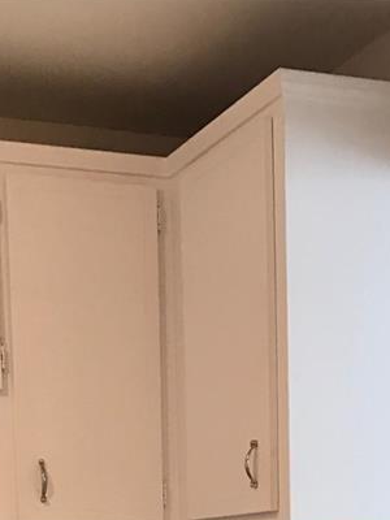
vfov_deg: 20.2
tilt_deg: -6.8
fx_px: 1262
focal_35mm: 84
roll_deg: +2.5
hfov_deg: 17.5
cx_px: 148
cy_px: 772
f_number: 1.8
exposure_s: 1/30
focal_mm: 3.99
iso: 40
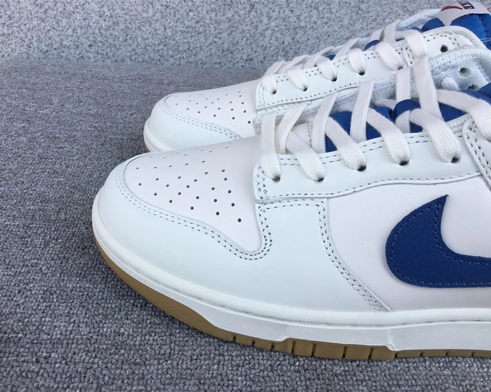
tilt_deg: -32.1
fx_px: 480
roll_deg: -3.3
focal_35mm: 33
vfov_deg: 44.5
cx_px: 226
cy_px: 200
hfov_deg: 54.2
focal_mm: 3.3
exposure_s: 1/413
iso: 25
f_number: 2.4
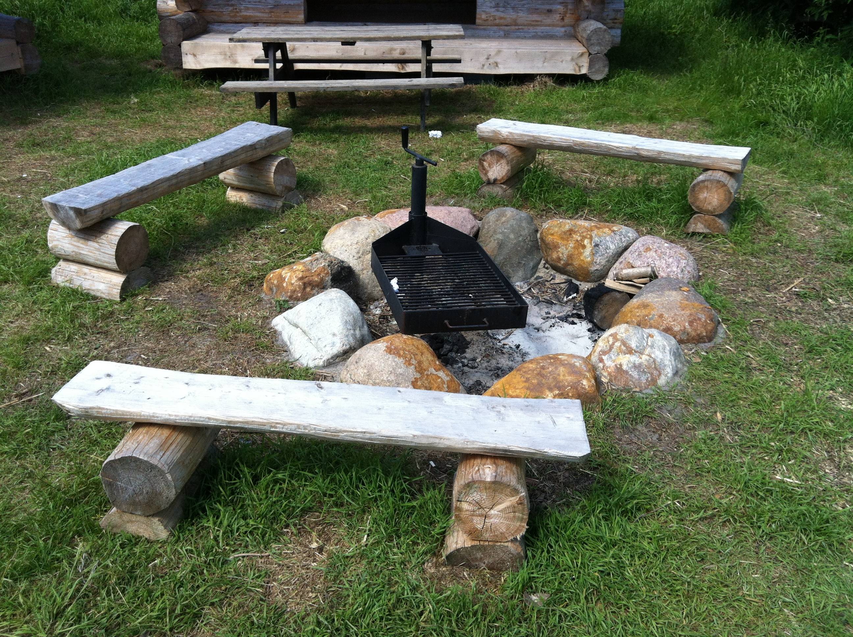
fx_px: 861
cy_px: 318
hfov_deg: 52.7
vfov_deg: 40.6
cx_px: 426
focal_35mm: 35
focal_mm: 3.85
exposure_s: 1/591
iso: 80
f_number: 2.8
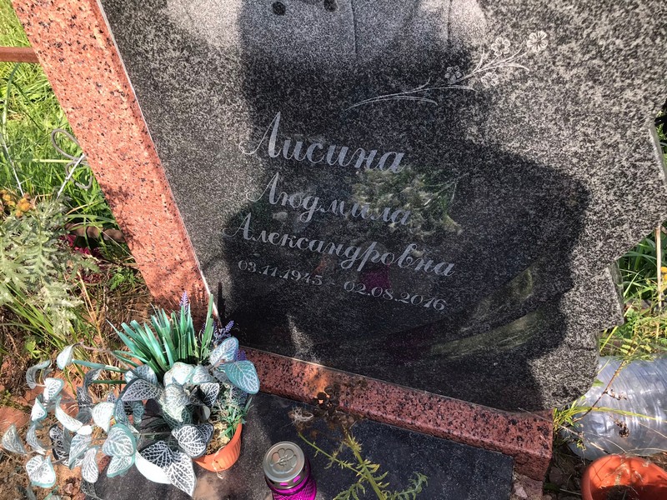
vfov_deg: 49.7
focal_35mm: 28
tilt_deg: -44.1
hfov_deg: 63.4
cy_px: 250
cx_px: 334
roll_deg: +7.6
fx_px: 540
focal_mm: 3.99
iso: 20
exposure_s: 1/488
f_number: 1.8
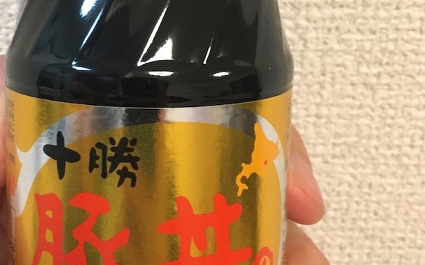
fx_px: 695
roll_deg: -2.2
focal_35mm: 60
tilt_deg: -23.6
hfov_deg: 33.6
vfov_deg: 21.5
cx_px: 128
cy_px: 75
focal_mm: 4.15
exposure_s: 1/20
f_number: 2.2
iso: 200
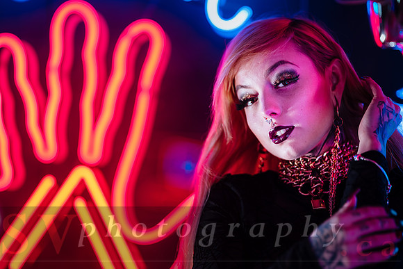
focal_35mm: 90
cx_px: 202
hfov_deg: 22.5
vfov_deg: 15.1
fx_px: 1013
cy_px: 131
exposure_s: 1/100
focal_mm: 110
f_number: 2
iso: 400
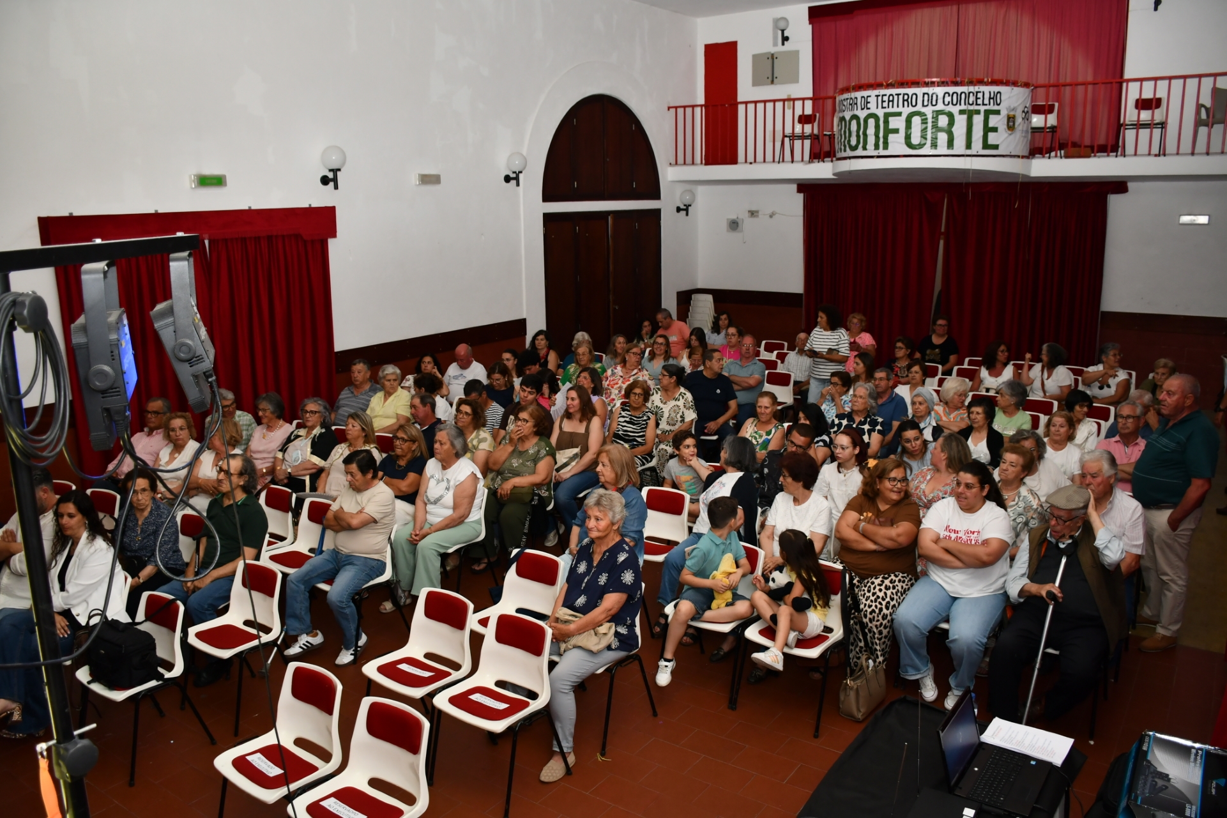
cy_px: 409
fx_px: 920
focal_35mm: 27
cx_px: 614
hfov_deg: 67.4
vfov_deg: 47.9
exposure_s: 1/60
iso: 360
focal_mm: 18
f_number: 3.5
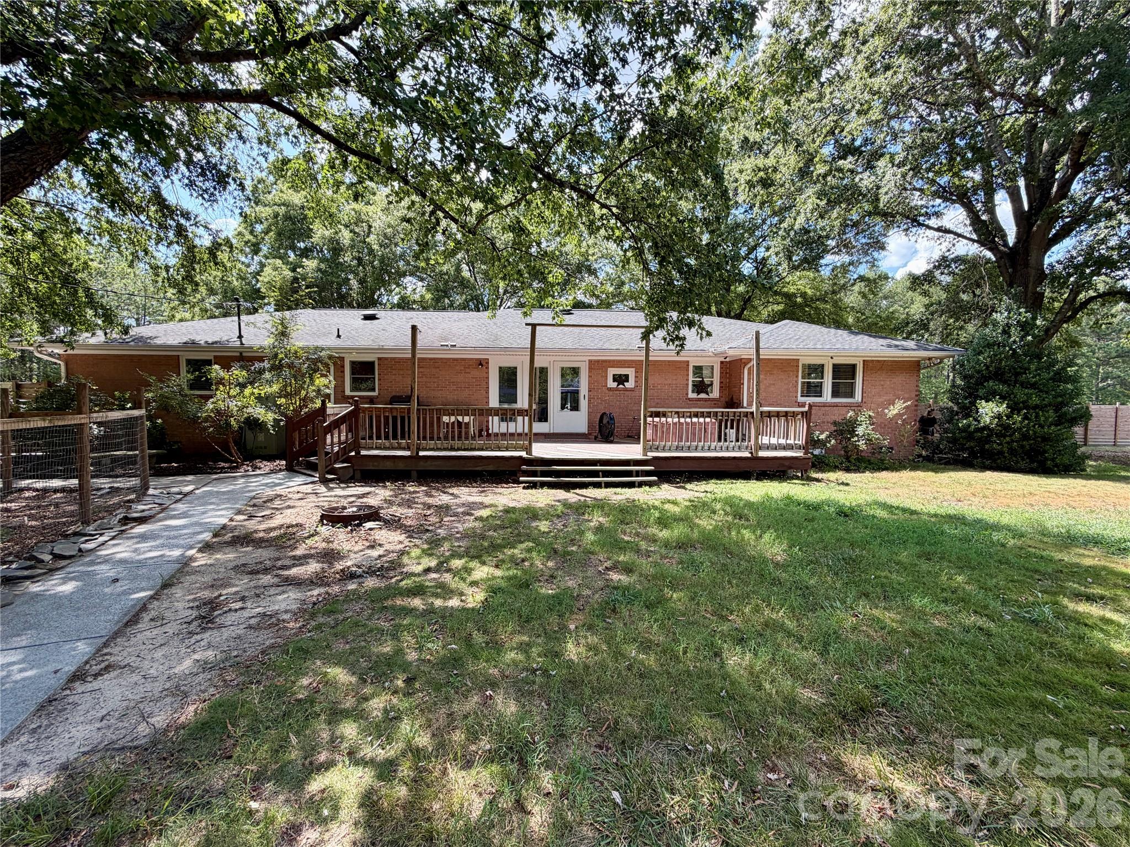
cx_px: 565
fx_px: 457
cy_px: 424
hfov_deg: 102.1
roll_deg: +0.8
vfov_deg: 85.7
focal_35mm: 14
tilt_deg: -3.0
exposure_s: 1/274
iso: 50
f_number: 2.2
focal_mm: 2.22
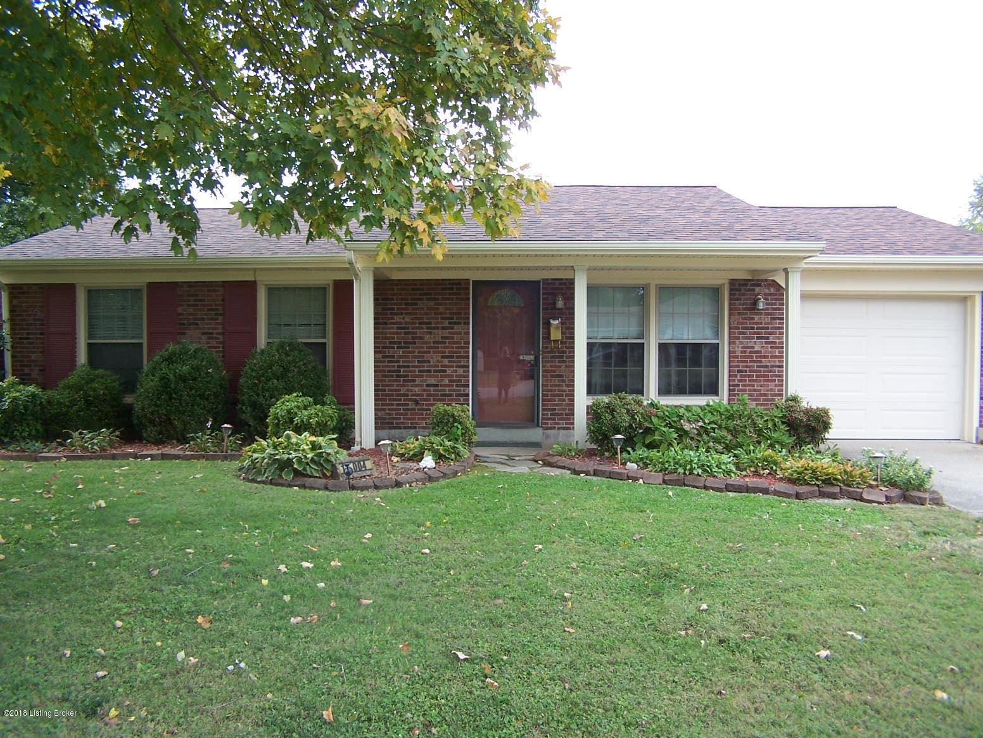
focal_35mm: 38
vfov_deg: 37.7
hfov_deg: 49.0
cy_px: 369
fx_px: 1079
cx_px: 492
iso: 80
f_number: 2.8
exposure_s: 1/125
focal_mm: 6.3
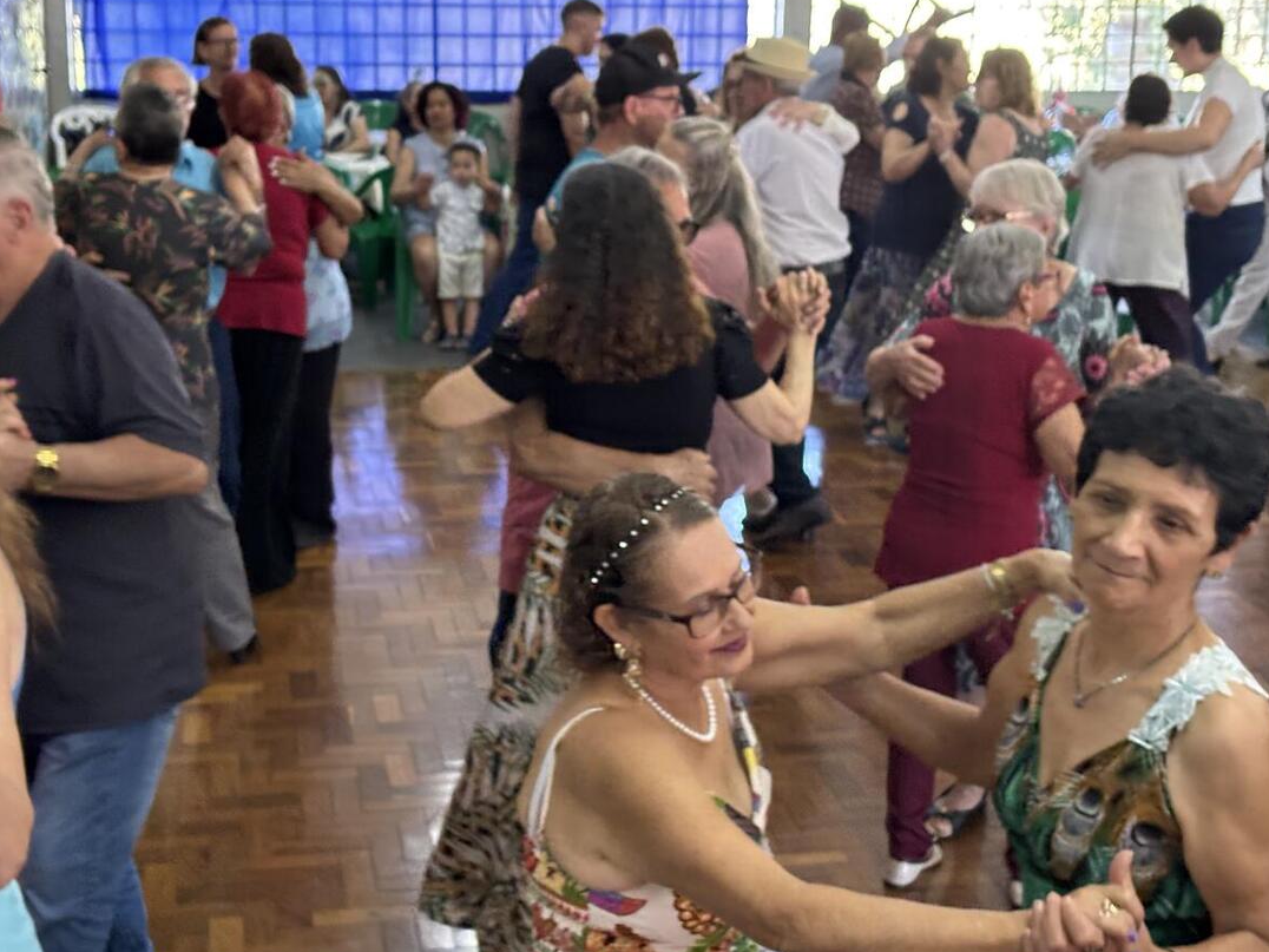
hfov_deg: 33.2
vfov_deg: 25.2
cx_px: 574
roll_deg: -0.9
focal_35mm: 58
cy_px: 439
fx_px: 2126
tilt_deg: -14.8
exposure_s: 1/40
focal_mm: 5.96
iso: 320
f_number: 1.6
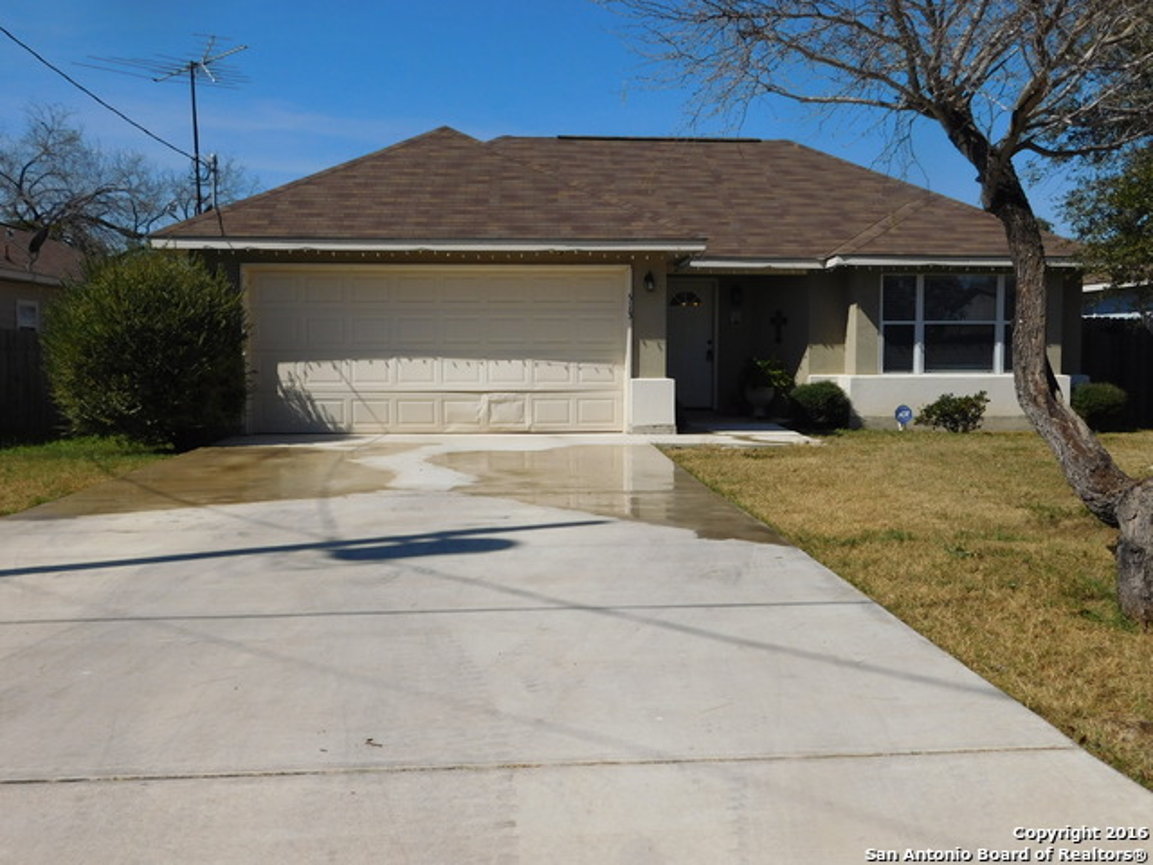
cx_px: 576
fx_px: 1199
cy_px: 432
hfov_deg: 51.4
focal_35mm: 36
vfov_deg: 39.7
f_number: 7
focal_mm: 6.3
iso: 125
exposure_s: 1/800
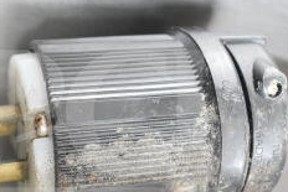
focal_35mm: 71
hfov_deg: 28.3
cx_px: 96
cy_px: 148
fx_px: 568
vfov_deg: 19.1
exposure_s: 1/60
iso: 1600
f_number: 4
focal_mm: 18
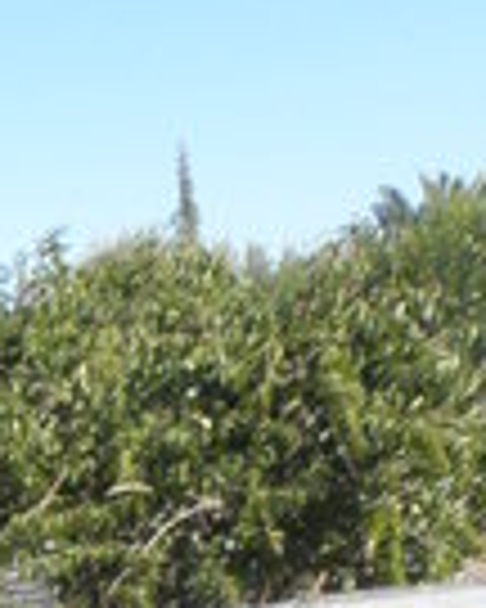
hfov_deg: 9.1
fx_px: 2697
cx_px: -756
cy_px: 1630
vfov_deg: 10.4
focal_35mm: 150
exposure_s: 1/500
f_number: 6.3
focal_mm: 4.6
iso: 200
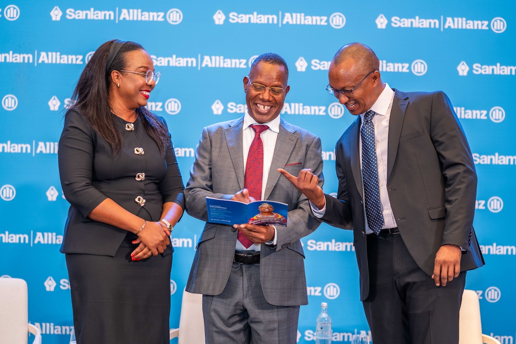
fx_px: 1347
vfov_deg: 14.6
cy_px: 172
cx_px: 258
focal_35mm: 94
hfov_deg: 21.7
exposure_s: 1/100
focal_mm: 94
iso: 1000
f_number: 2.8
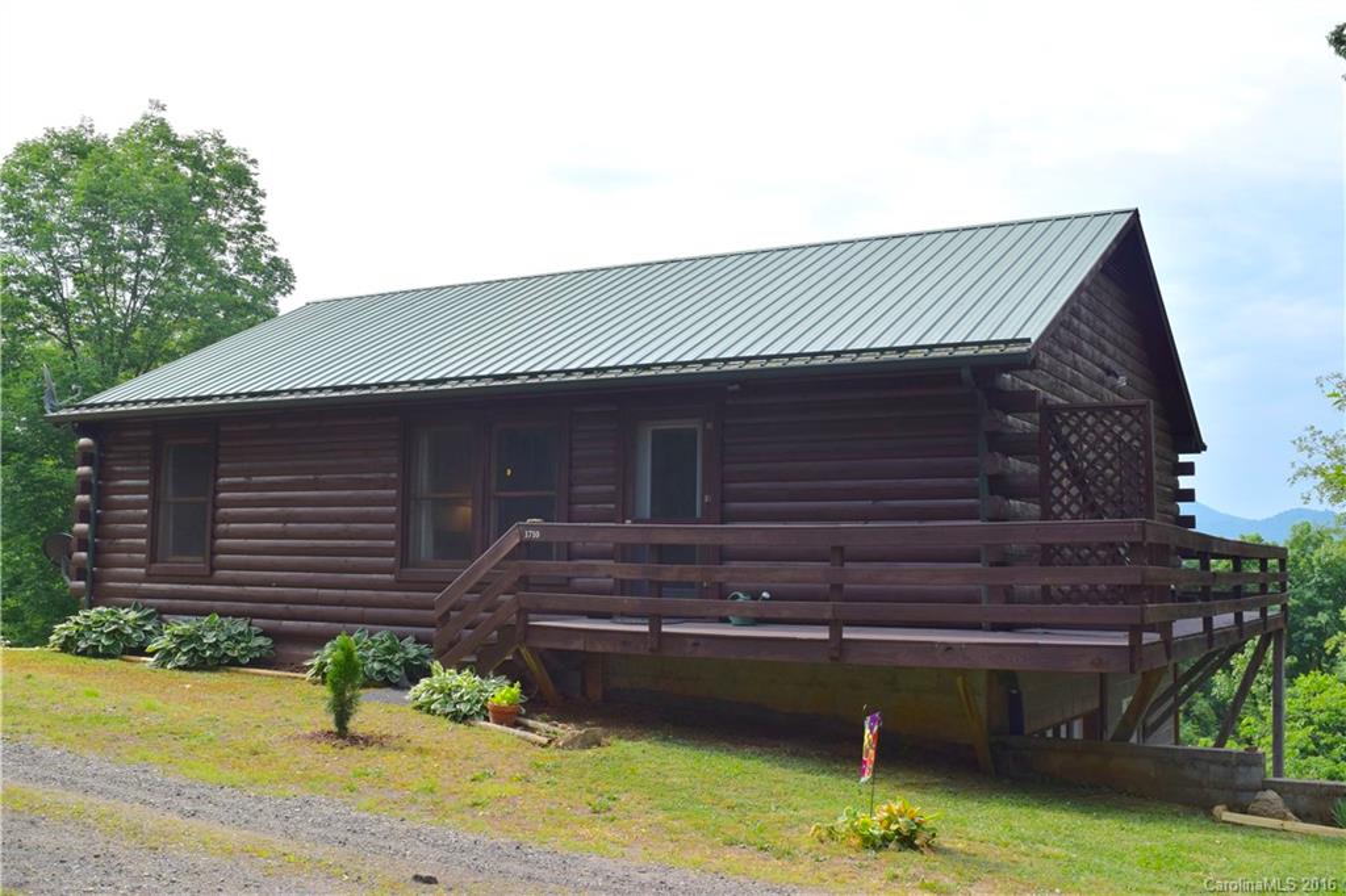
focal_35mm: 38
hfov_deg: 51.3
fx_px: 1402
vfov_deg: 35.5
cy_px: 448
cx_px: 673
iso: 360
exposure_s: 1/500
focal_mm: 25
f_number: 11
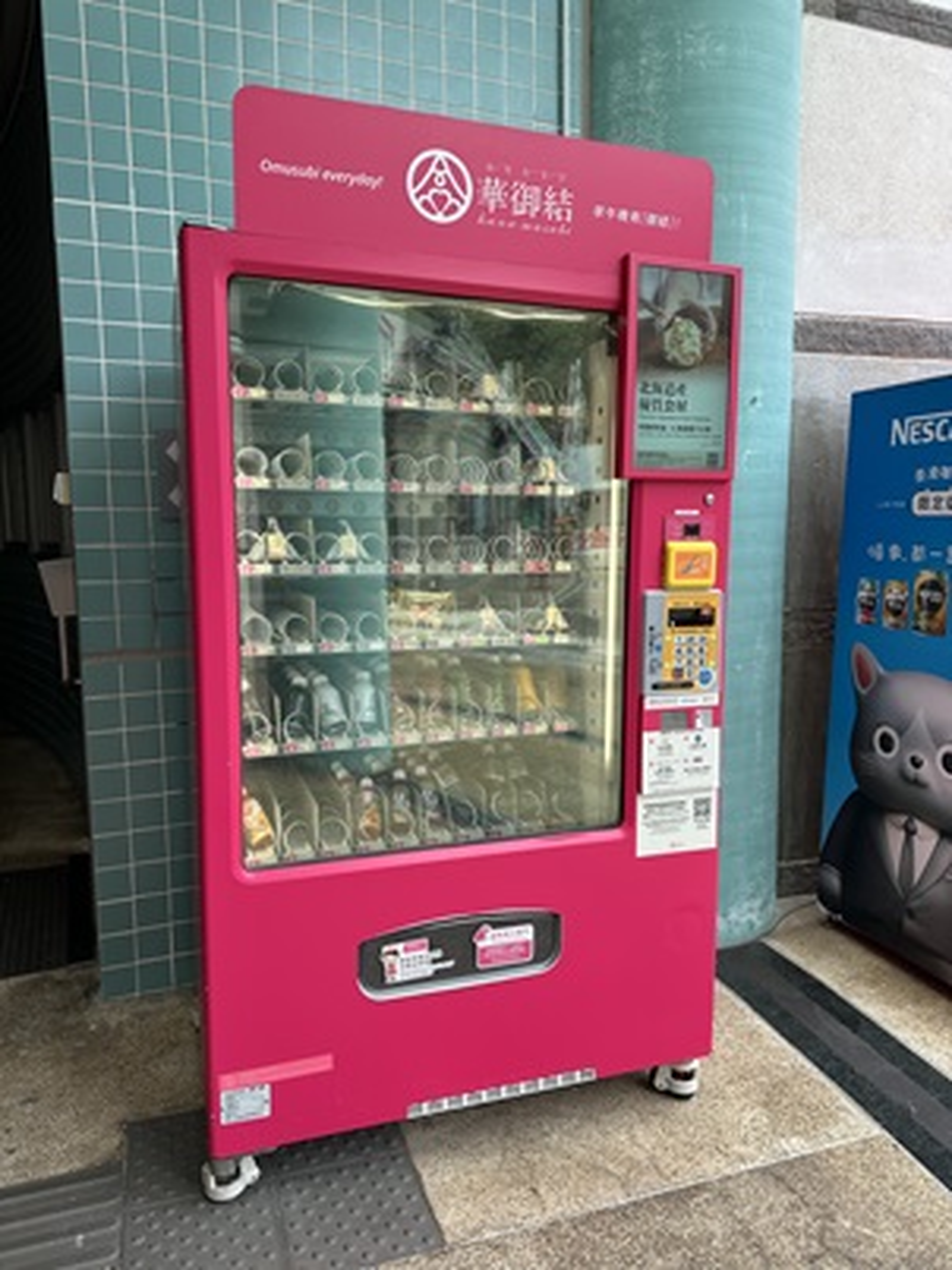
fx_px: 881
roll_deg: +0.4
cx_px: 476
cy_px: 635
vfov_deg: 71.6
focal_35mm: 24
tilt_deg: -6.7
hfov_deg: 56.8
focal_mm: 6.86
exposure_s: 1/171
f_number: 1.78
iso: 64
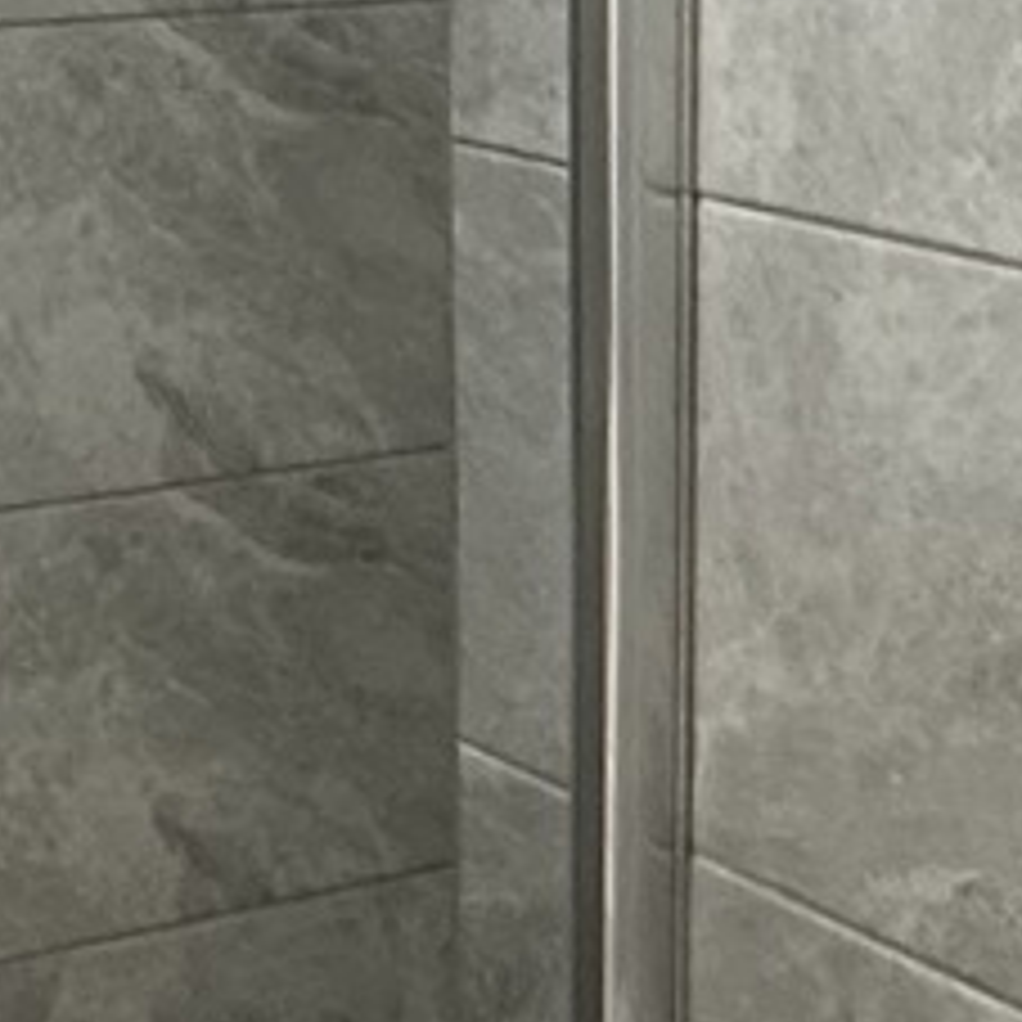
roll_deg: -0.2
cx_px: 648
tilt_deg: -16.1
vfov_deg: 15.9
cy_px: 693
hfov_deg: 16.0
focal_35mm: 109
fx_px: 3641
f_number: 2.2
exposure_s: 1/50
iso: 500
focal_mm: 2.22
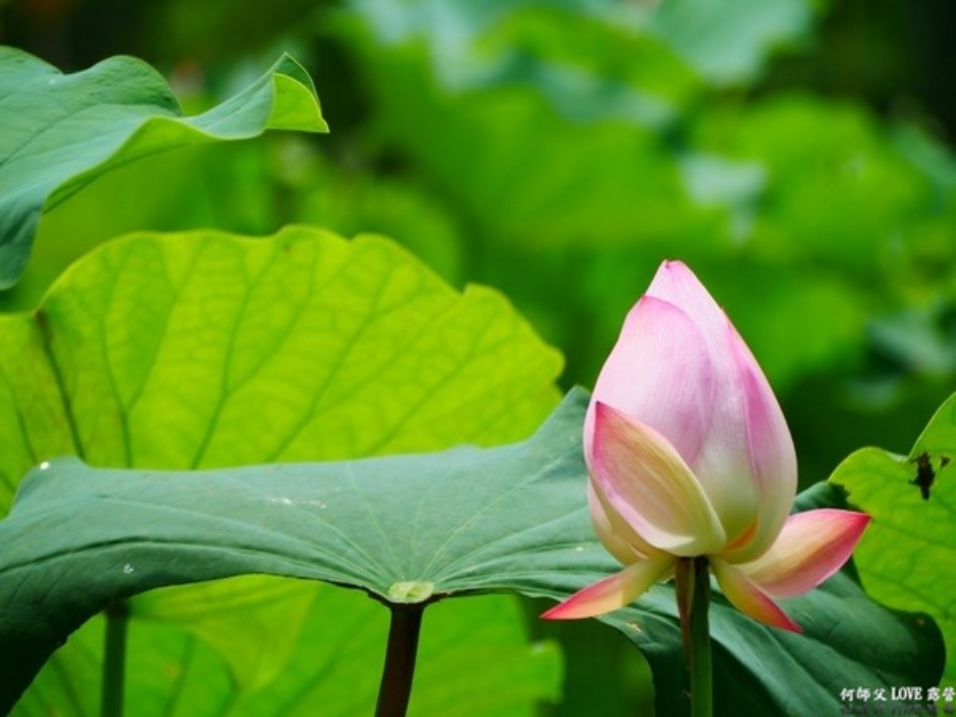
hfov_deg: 7.9
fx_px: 6904
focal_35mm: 250
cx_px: 478
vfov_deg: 5.9
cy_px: 358
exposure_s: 1/320
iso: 200
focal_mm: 125
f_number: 5.4
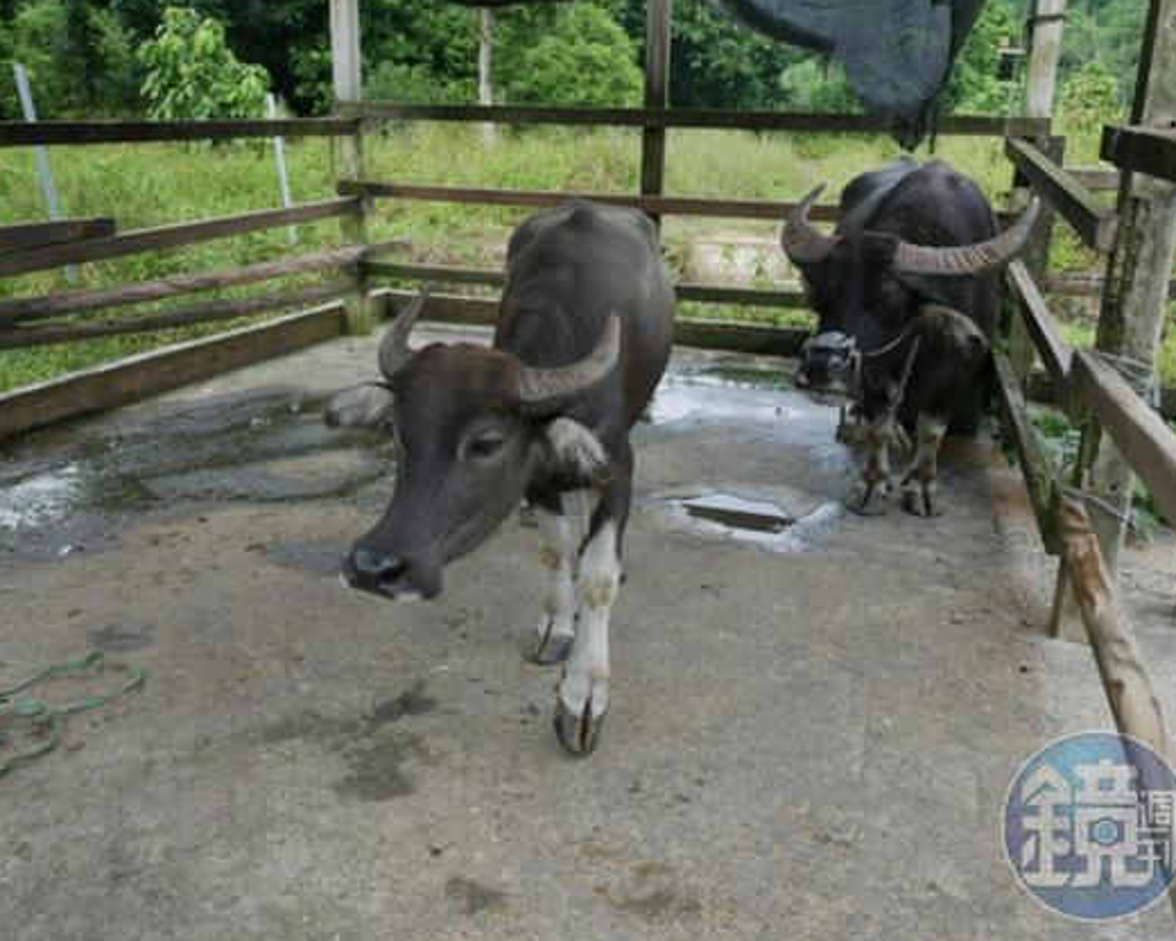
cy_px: 473
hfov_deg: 55.7
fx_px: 1114
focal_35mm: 32
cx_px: 583
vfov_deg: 45.8
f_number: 3.5
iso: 200
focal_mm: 15
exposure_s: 1/500
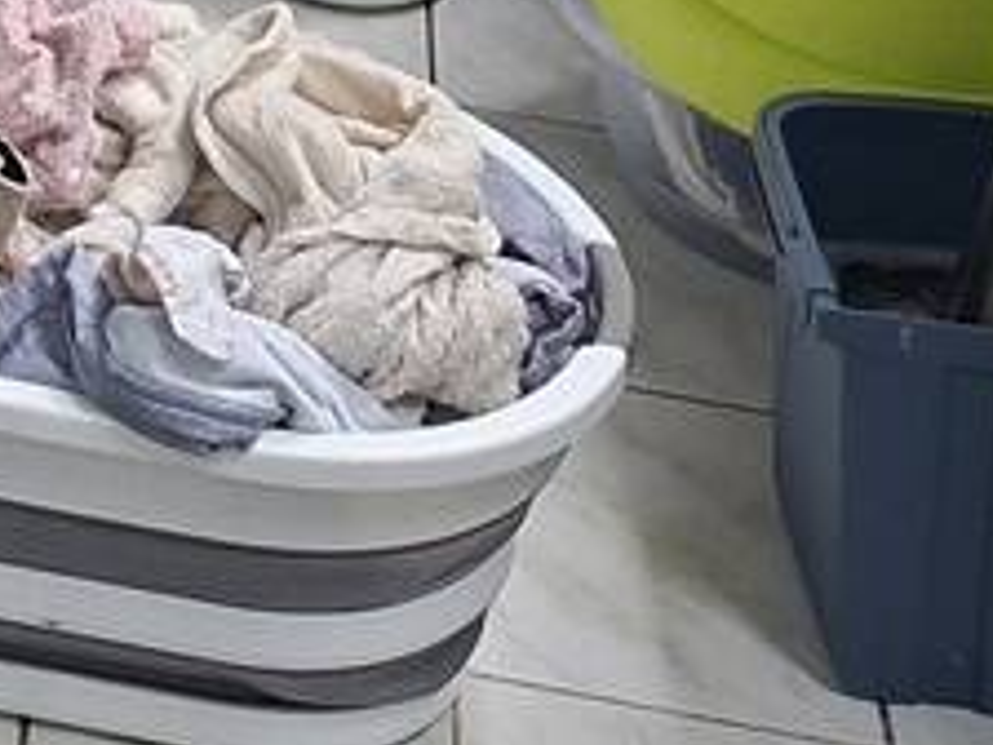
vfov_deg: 8.4
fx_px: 4246
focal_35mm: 148
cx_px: -1157
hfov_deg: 11.6
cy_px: -1539
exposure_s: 1/60
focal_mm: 5.54
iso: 250
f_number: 1.8
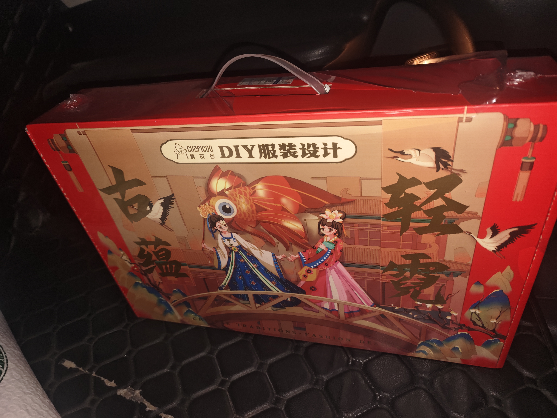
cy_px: 209
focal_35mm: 23
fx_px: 370
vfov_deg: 58.9
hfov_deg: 73.9
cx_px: 278
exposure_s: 1/100
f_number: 1.75
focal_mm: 5.5
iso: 293
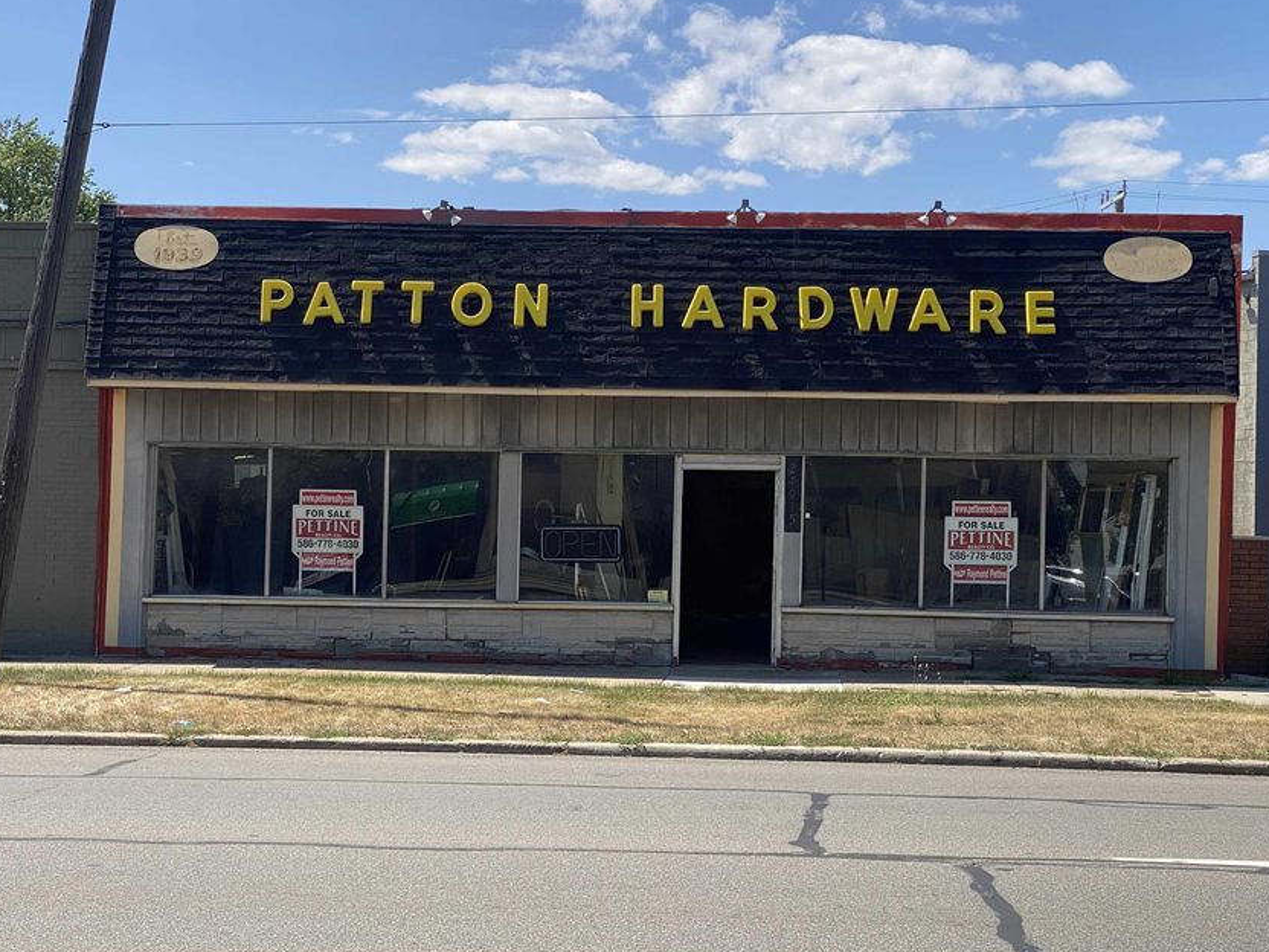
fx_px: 2346
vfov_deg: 22.9
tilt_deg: +1.2
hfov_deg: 30.3
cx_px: 618
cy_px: 502
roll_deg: -1.1
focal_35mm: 64
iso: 20
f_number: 2
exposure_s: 1/1845
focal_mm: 6
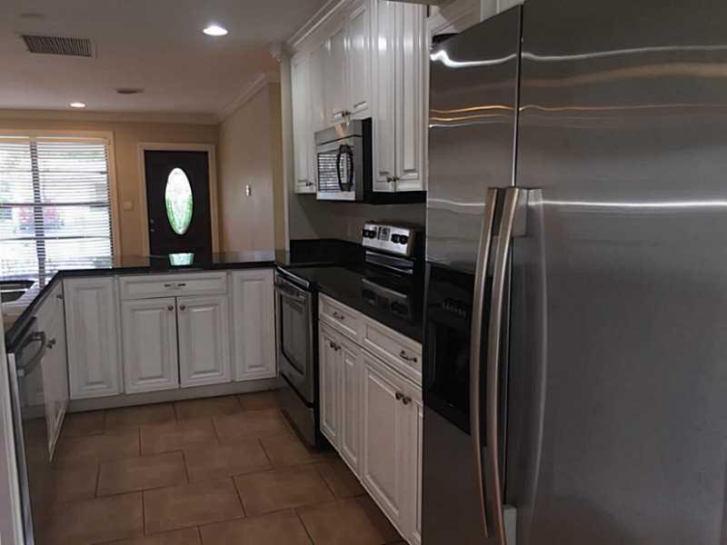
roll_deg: +0.4
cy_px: 272
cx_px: 364
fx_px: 609
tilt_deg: -7.0
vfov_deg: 48.2
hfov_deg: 61.7
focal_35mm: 29
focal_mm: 4.15
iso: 50
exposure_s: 1/30
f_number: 2.2
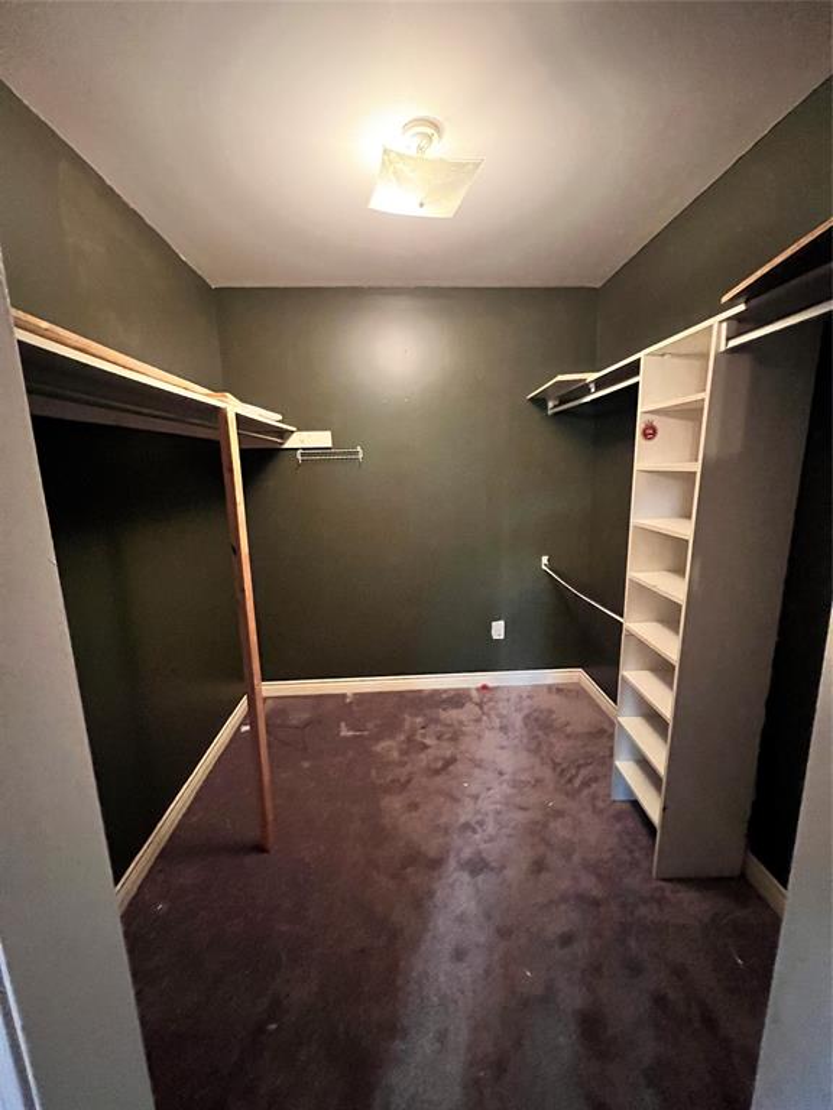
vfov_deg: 106.2
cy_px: 555
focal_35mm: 13
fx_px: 417
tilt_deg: -11.3
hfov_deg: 89.9
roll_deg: +1.8
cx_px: 416
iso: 1600
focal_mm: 1.57
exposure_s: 1/30
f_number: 1.8
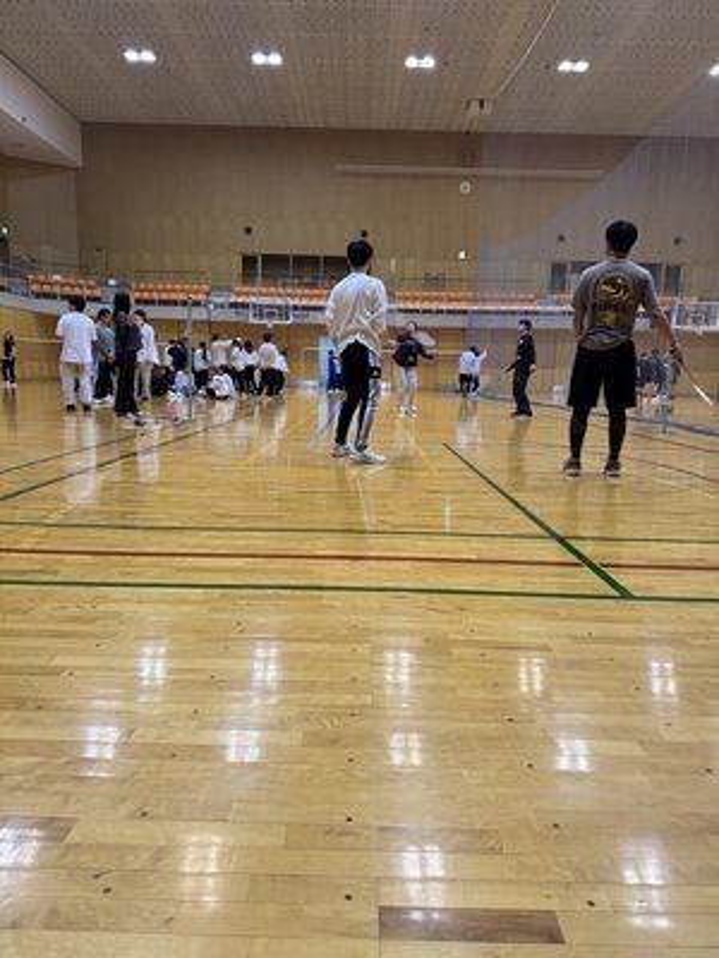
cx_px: 360
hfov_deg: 56.8
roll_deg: -0.9
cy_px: 479
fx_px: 665
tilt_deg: -9.0
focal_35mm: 24
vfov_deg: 71.6
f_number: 1.78
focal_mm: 6.76
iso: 250
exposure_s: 1/60
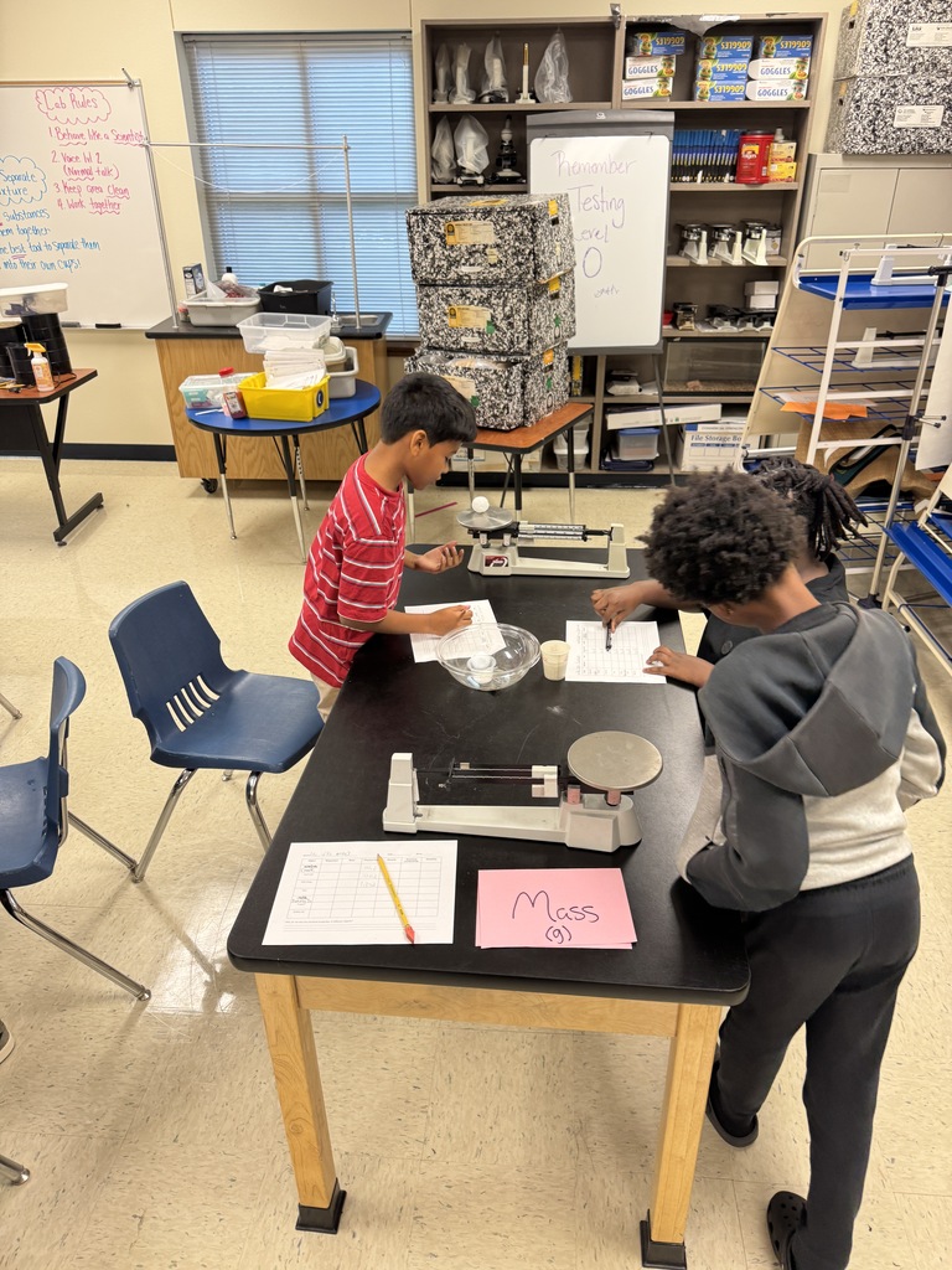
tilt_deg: -29.5
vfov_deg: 71.6
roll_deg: -0.4
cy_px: 635
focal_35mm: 24
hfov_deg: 56.8
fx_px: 880
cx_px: 476
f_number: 1.78
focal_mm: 6.76
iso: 100
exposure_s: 1/60
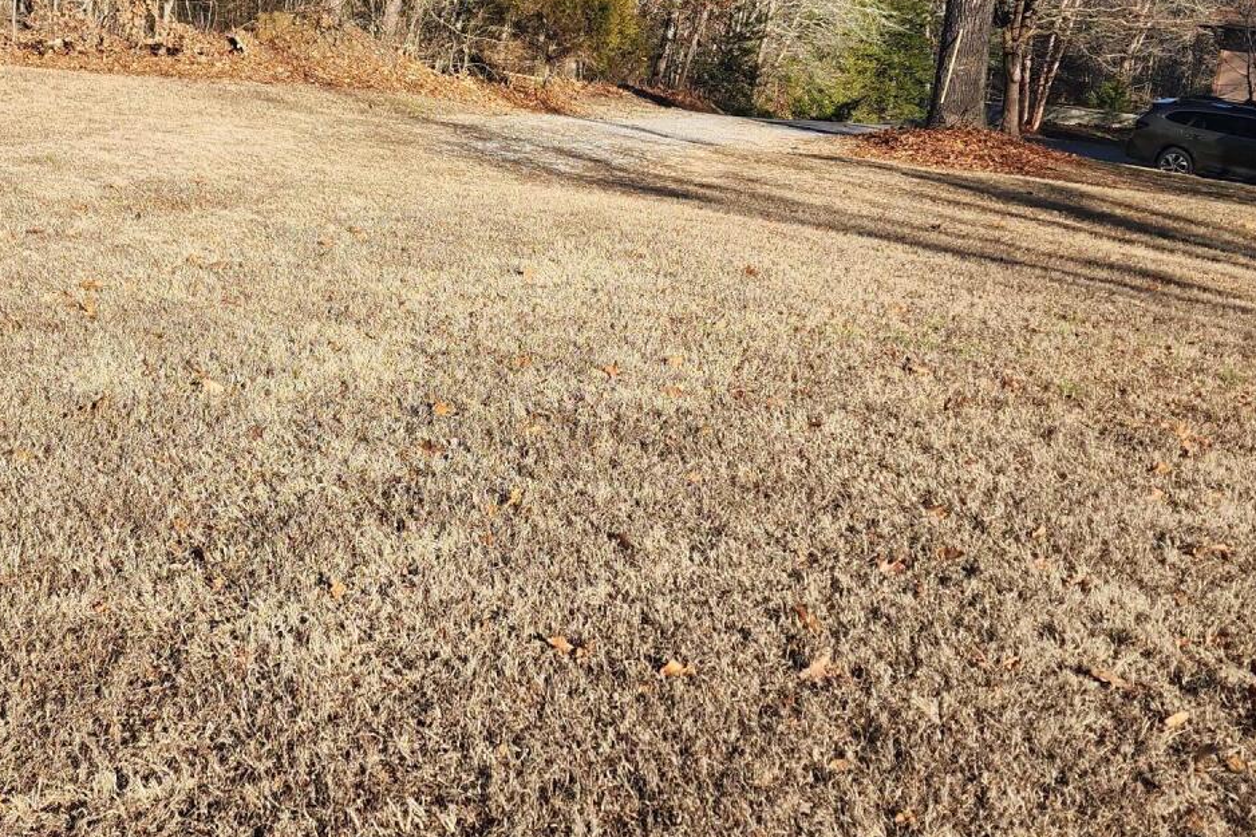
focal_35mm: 51
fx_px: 1779
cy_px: 237
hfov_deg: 38.7
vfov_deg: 26.2
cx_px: 507
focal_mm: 6.4
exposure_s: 1/562
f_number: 1.8
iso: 12
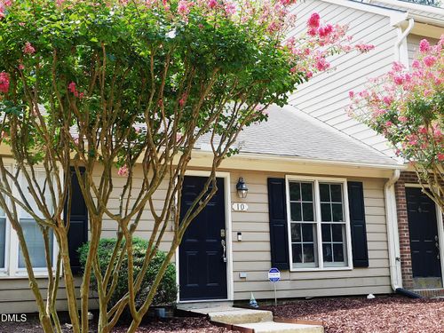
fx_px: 577
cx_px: 222
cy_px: 166
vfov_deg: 32.2
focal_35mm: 45
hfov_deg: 42.1
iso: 125
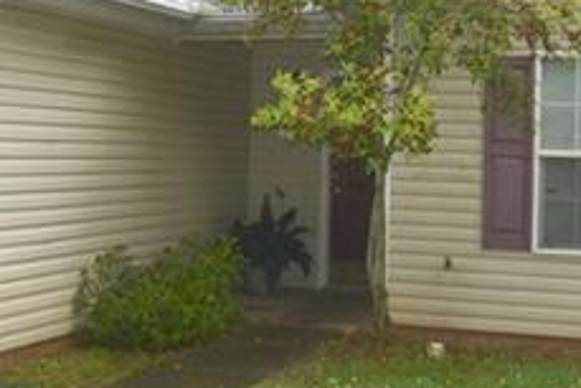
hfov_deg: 30.1
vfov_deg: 20.2
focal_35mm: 67
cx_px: 304
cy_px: 107
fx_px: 1082
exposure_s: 1/250
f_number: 7.1
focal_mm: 10
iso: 100
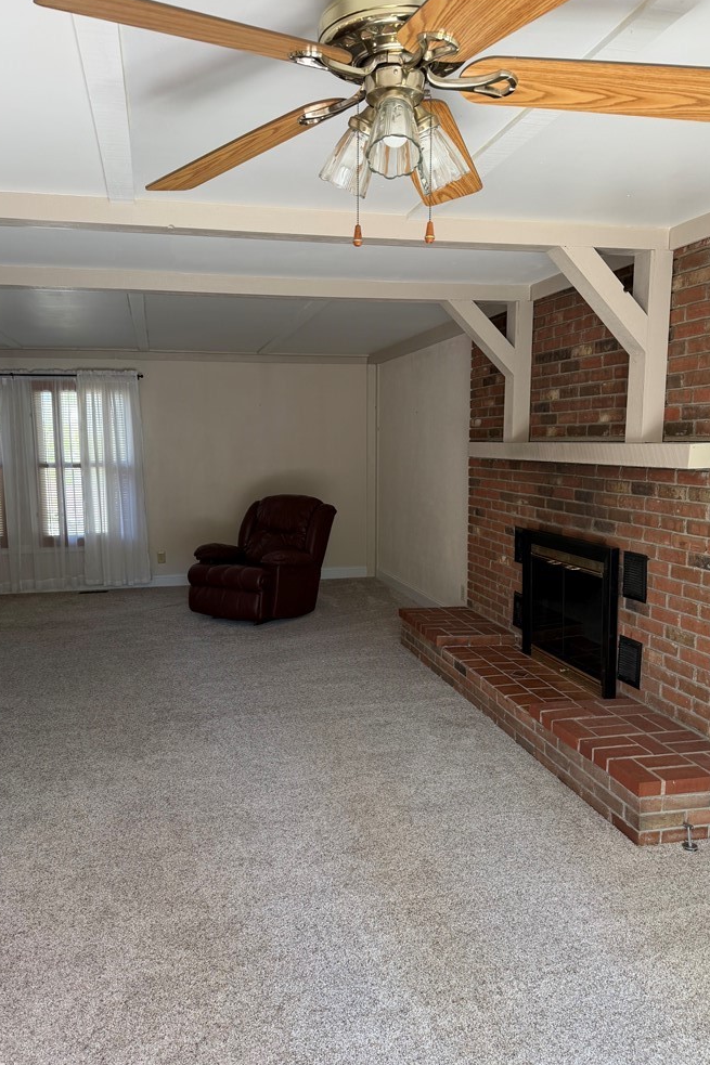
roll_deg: +0.0
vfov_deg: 69.4
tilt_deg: -7.4
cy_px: 545
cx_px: 332
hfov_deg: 49.5
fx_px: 769
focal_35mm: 26
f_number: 1.78
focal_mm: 6.76
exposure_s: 1/121
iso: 125
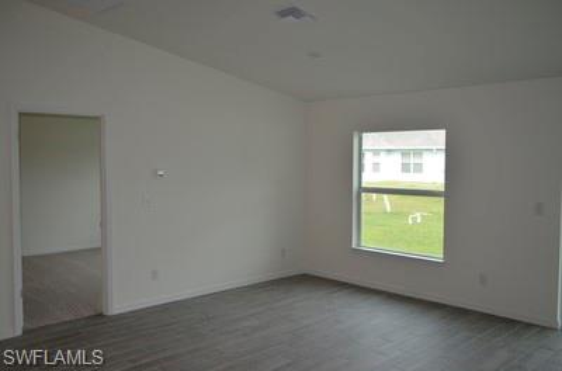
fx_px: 514
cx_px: 281
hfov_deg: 57.4
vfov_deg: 39.7
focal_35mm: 33
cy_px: 186
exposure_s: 1/160
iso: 200
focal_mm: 22
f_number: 3.8
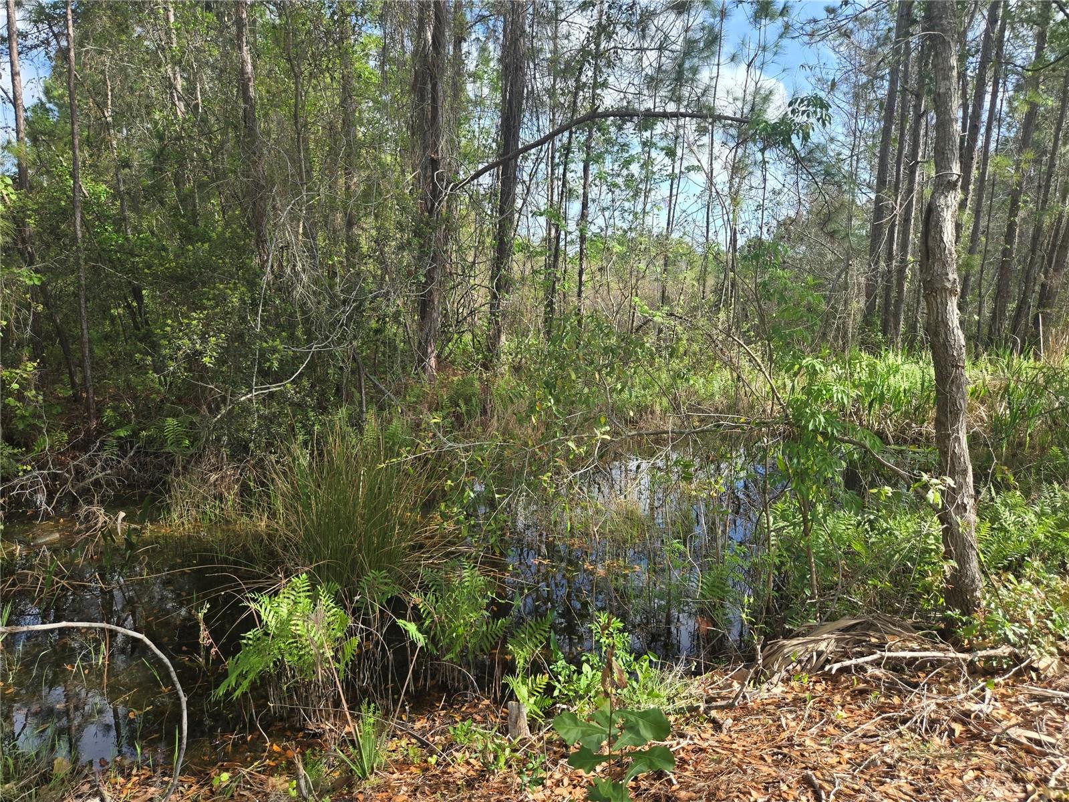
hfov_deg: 73.9
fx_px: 710
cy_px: 401
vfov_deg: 58.9
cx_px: 534
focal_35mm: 23
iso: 80
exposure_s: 1/1584
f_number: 1.8
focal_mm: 5.4
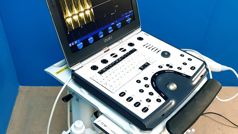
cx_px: 119
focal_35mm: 38
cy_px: 87
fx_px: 240
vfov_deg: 31.0
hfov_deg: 52.8
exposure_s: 1/50
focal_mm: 4.3
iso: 160
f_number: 2.4
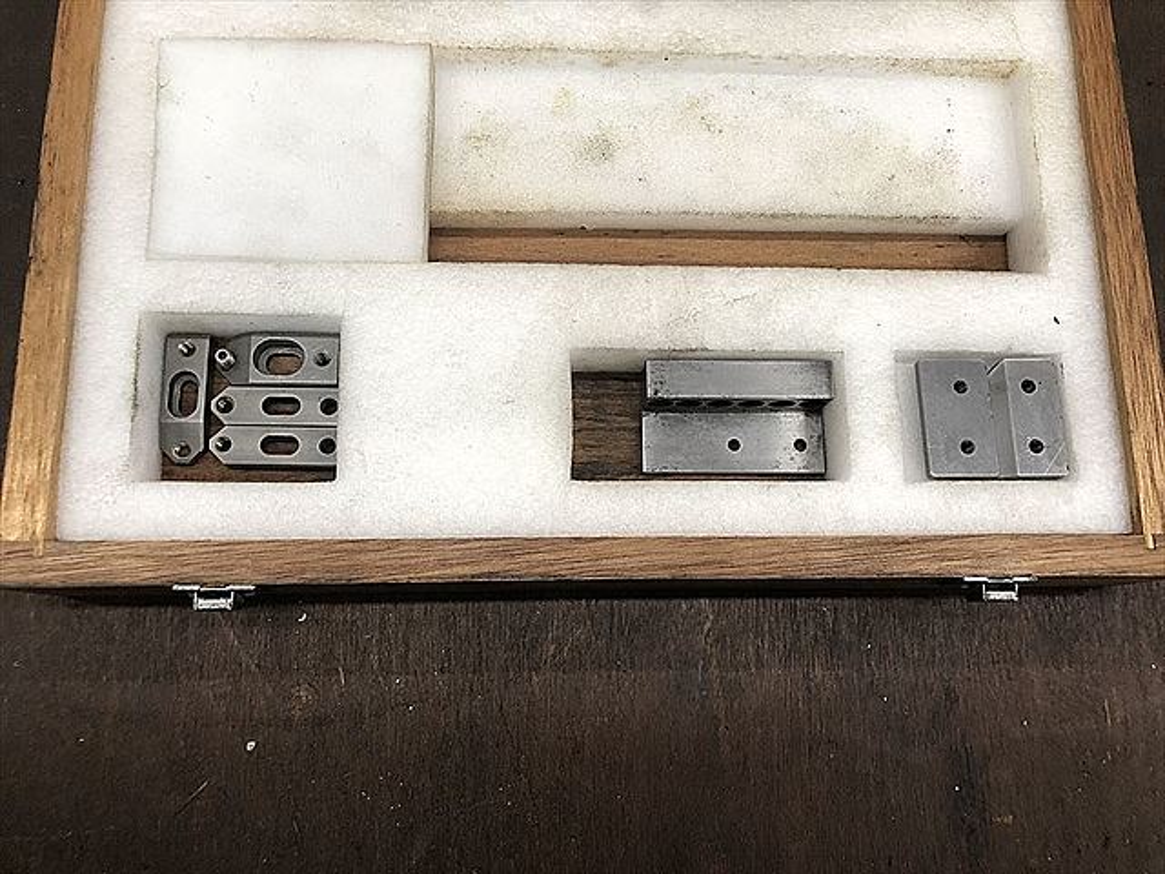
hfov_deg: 63.4
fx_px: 942
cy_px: 437
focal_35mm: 28
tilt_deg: -79.1
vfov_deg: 49.7
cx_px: 582
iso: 40
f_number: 1.8
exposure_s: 1/30
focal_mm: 3.99
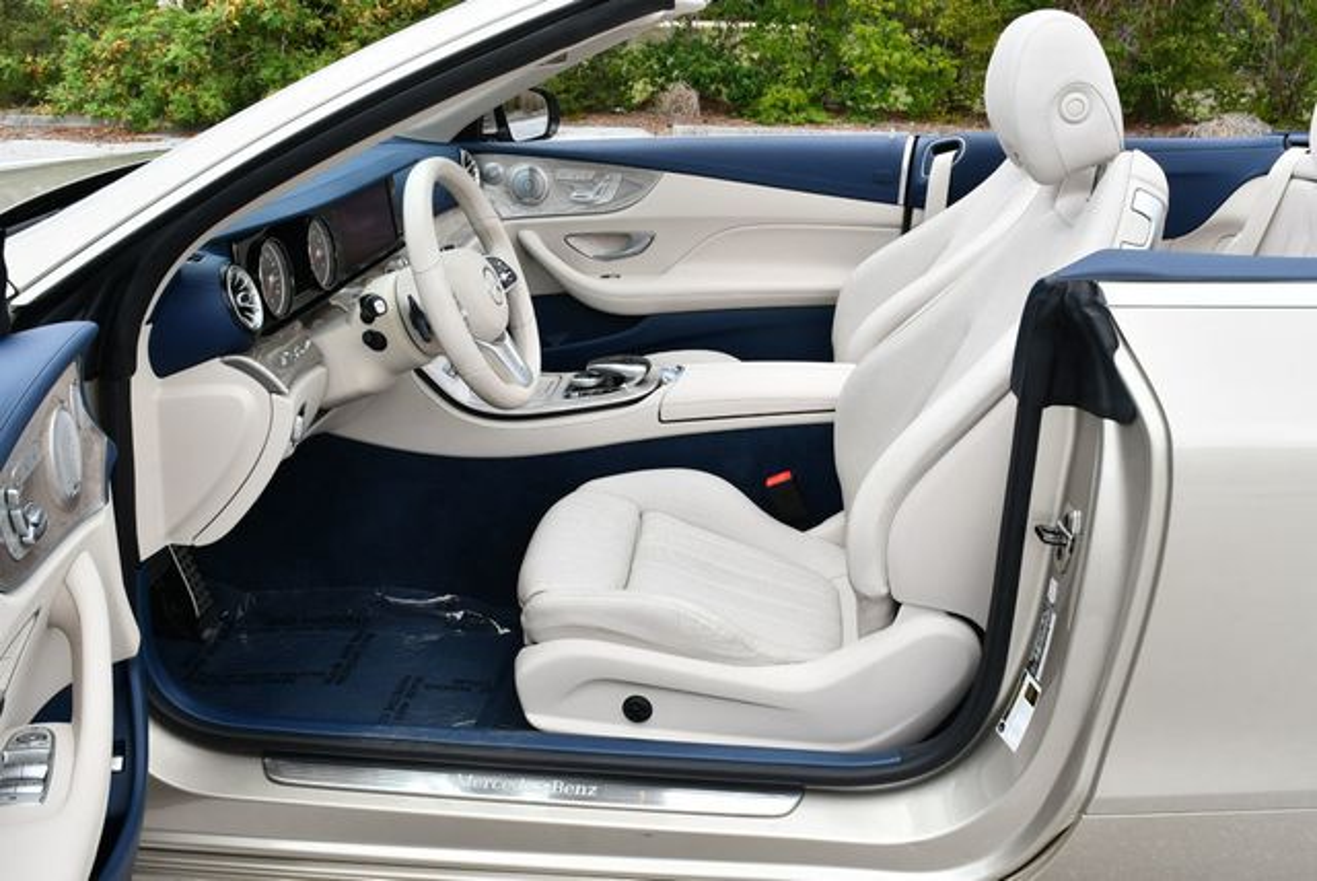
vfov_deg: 36.9
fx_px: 1318
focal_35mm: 36
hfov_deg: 53.1
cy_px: 440
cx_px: 658
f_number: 8
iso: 200
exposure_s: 1/250
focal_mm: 18
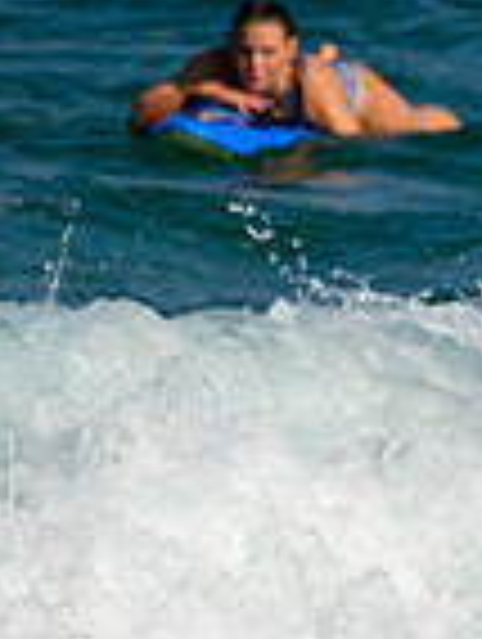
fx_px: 74799
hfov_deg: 0.4
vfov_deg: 0.5
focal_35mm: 4041
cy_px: 639
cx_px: 1159
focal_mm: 800
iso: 500
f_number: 11
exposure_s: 1/2000
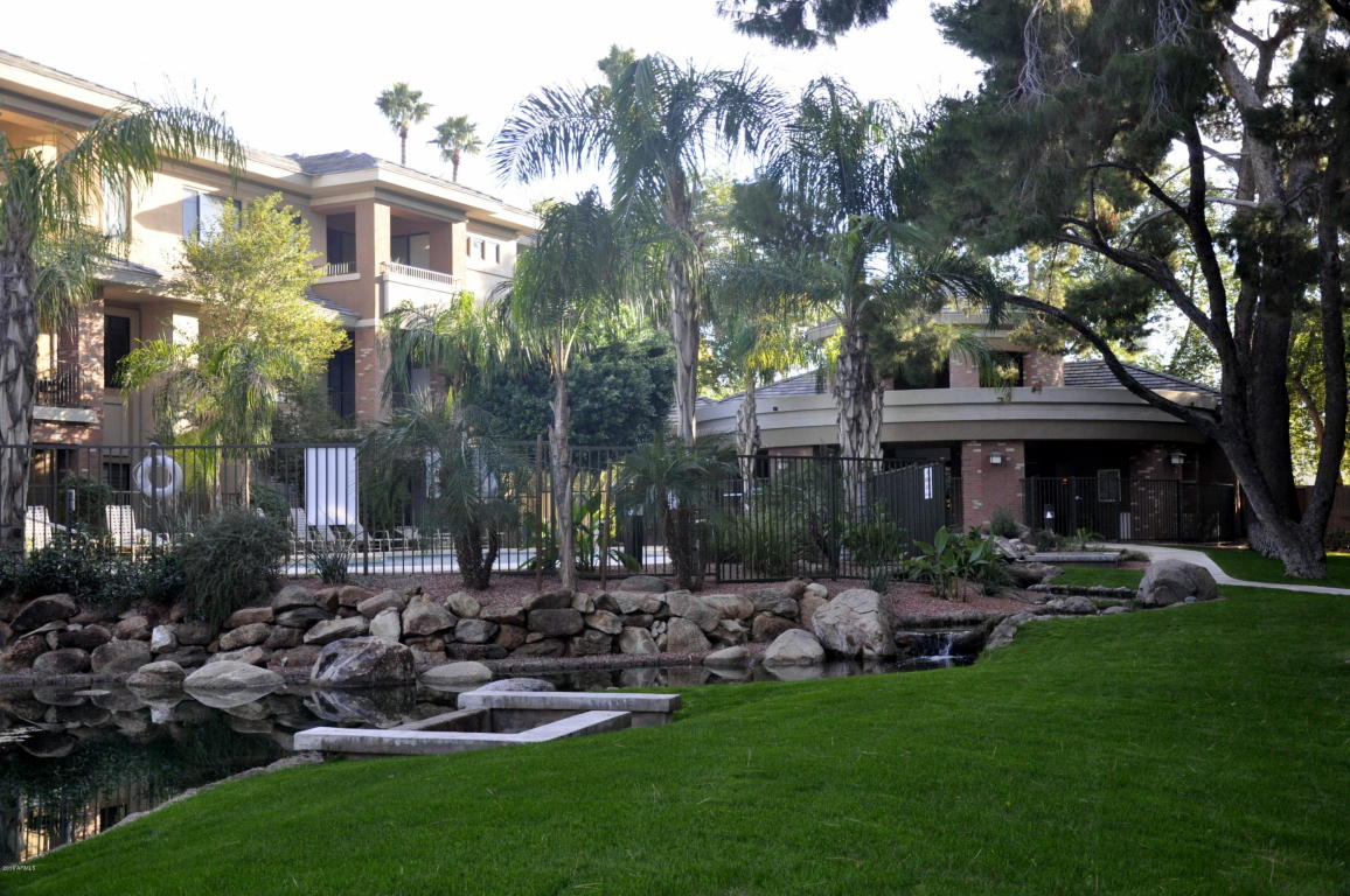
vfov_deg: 31.8
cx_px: 675
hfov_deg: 46.4
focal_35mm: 42
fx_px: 1573
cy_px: 448
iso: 800
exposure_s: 1/200
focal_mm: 28
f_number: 4.2
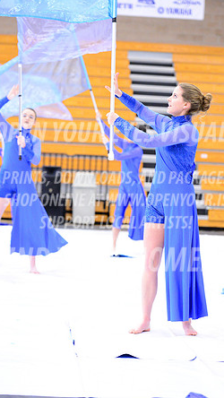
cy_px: 198
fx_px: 1118
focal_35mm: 106
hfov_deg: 11.4
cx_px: 116
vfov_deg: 20.2
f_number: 3.2
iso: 8000
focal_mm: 100
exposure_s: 1/250
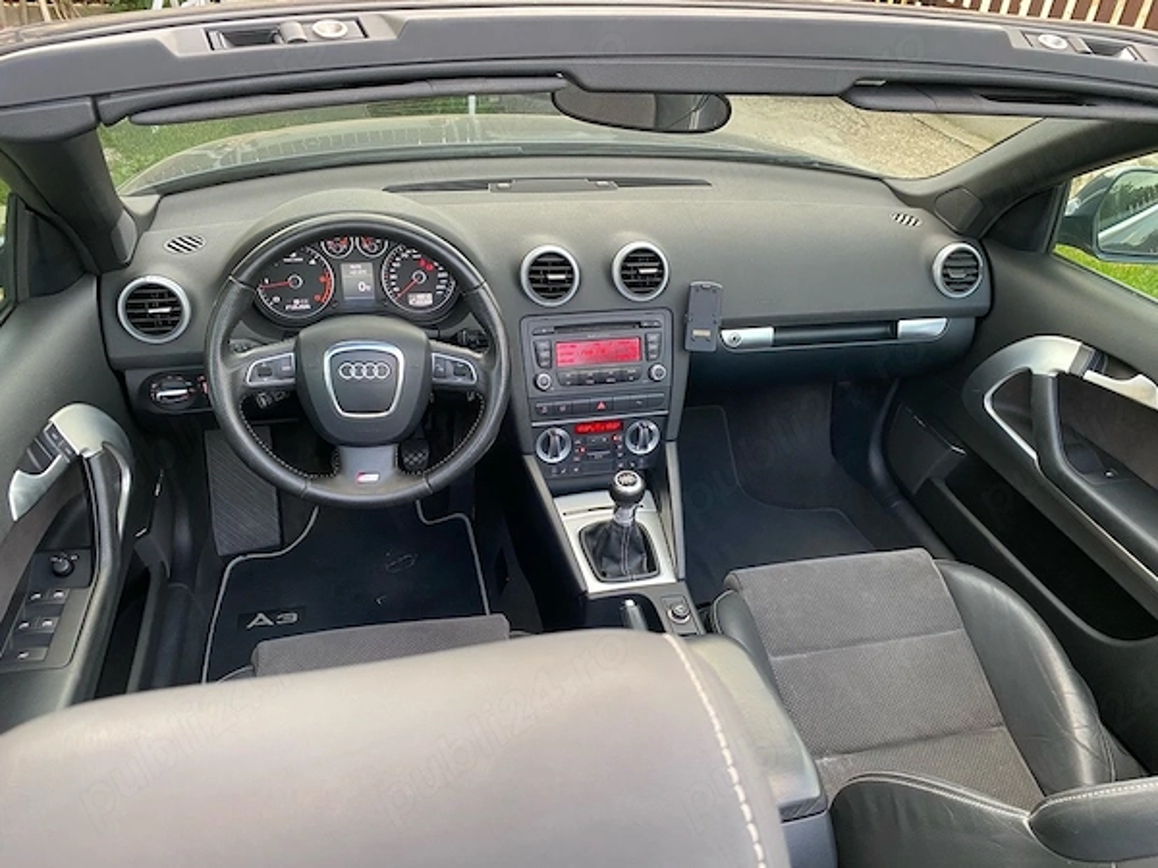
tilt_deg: -34.6
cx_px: 579
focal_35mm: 26
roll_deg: -4.2
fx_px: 870
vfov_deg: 53.1
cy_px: 434
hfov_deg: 67.3
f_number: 1.8
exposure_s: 1/83
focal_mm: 4.25
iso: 125
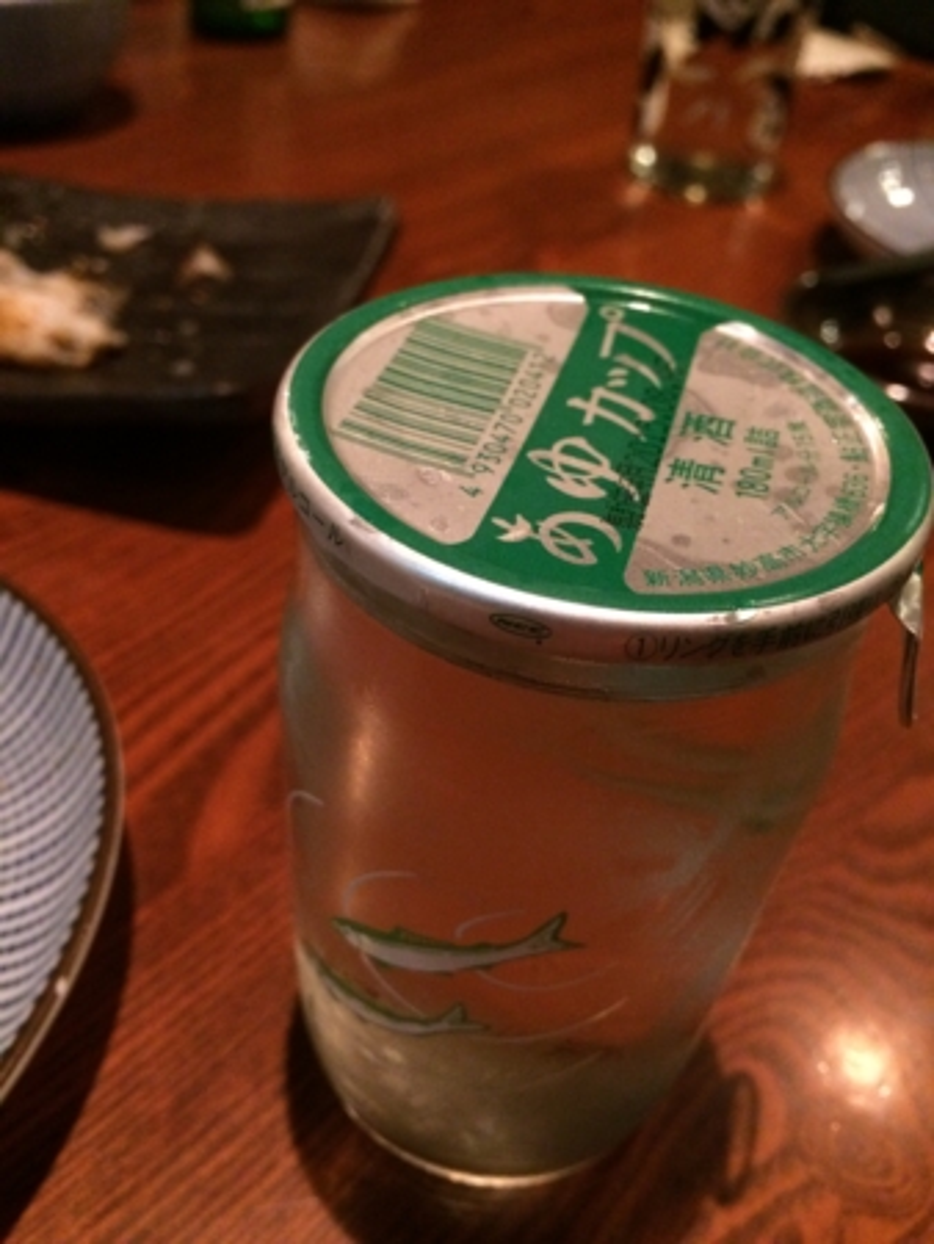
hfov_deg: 48.3
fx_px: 1042
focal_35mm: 29
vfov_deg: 61.6
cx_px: 467
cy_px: 622
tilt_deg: -41.1
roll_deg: -3.5
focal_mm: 4.15
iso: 320
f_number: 2.2
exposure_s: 1/25
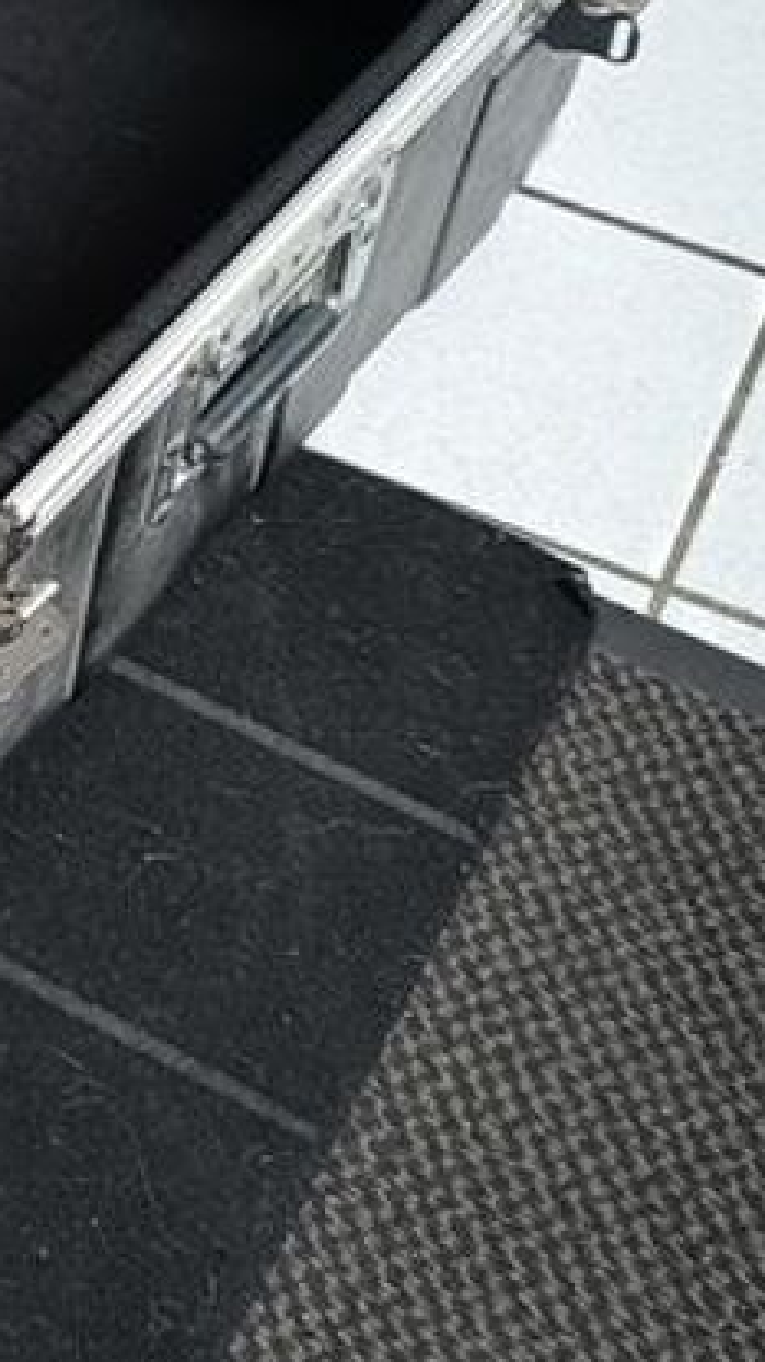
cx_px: -581
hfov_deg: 13.1
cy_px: 290
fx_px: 3034
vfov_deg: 24.9
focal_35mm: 84
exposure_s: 1/50
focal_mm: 6.14
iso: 679
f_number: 1.65
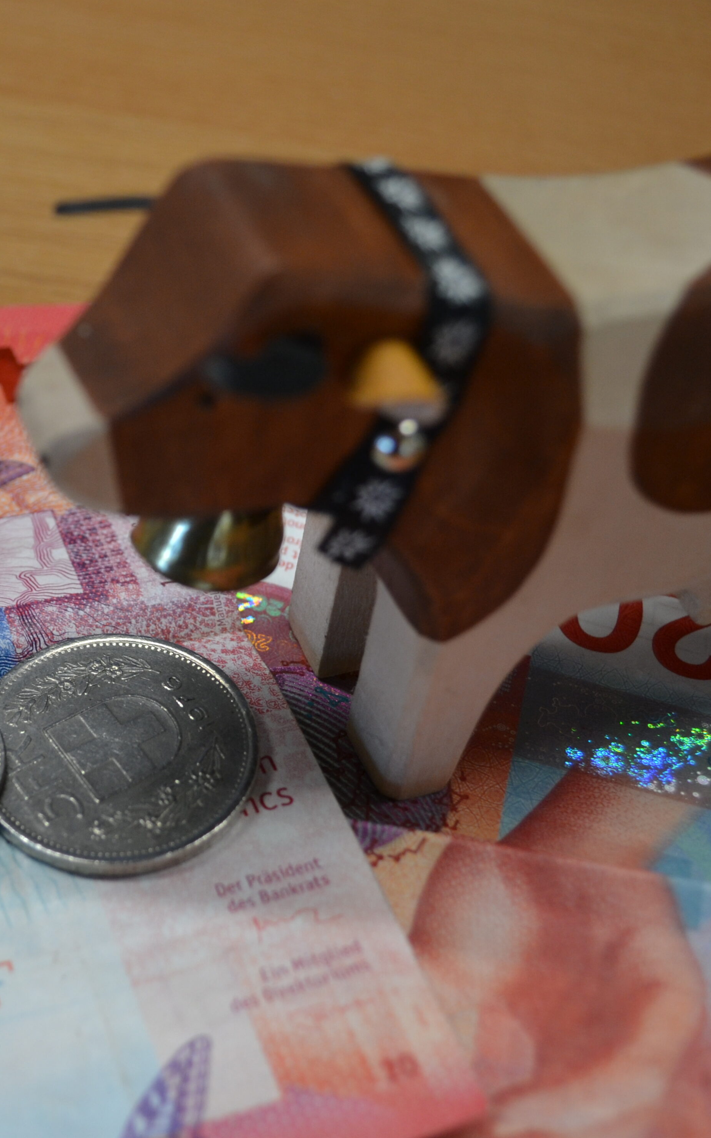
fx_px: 1736
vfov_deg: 36.3
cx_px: 40
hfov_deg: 22.5
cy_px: 574
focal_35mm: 56
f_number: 4.5
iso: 400
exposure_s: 1/80
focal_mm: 24
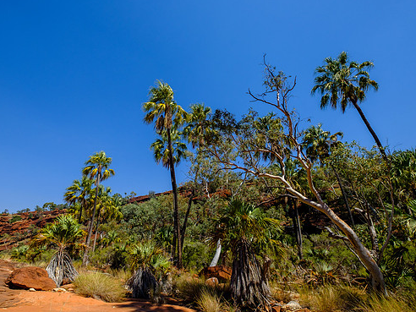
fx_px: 204
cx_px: 189
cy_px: 160
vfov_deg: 74.7
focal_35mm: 17
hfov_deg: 90.8
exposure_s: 1/900
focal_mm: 10
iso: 200
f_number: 6.4
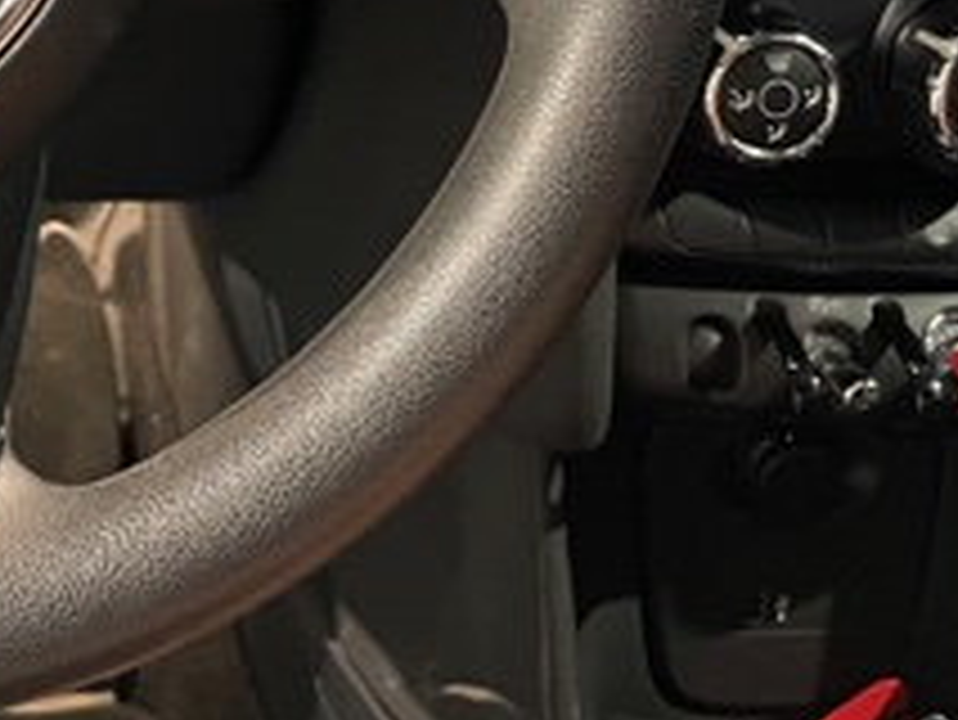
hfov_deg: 22.8
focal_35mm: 78
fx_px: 2160
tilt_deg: -18.6
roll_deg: +0.7
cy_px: -198
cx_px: -211
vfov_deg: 17.8
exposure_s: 1/29
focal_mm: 4.2
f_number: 1.6
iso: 640
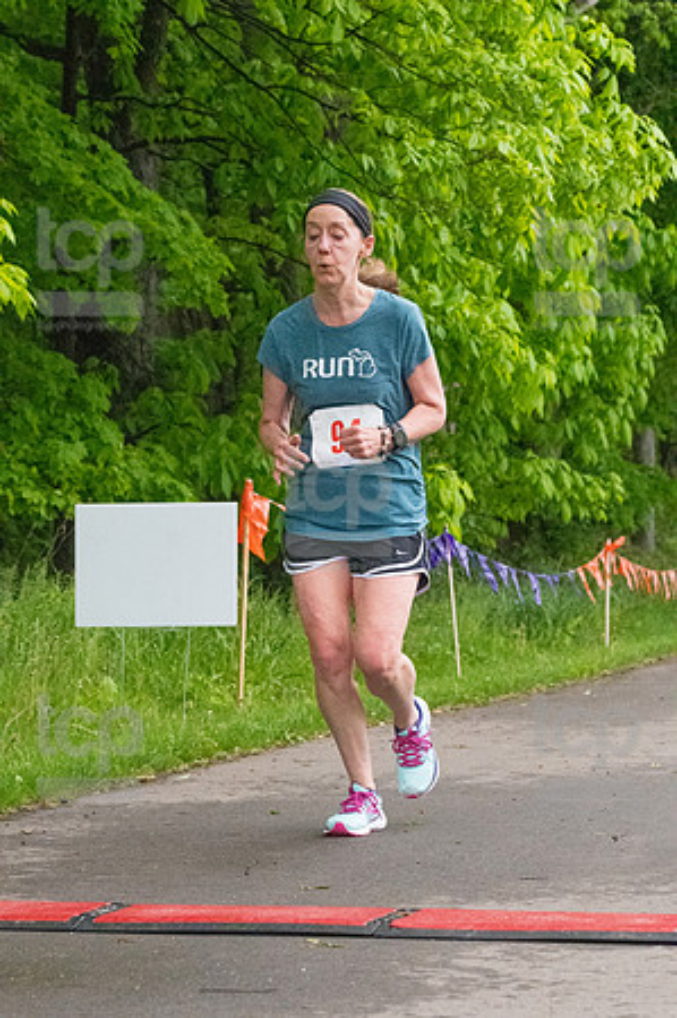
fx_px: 3393
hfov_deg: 11.4
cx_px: 338
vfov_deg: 17.1
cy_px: 509
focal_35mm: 120
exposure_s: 1/1250
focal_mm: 80
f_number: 5.6
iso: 6400
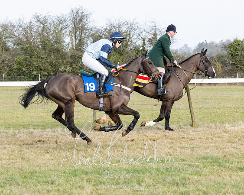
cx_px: 143
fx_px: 1096
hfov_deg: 12.7
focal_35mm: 152
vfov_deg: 10.2
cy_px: 119
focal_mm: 70
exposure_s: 1/1000
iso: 400
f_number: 5
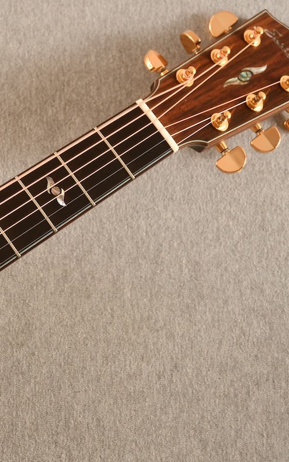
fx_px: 1284
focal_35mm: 102
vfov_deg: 20.4
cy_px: 230
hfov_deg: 12.7
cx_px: -14
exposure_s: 1/10
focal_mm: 44
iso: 200
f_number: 5
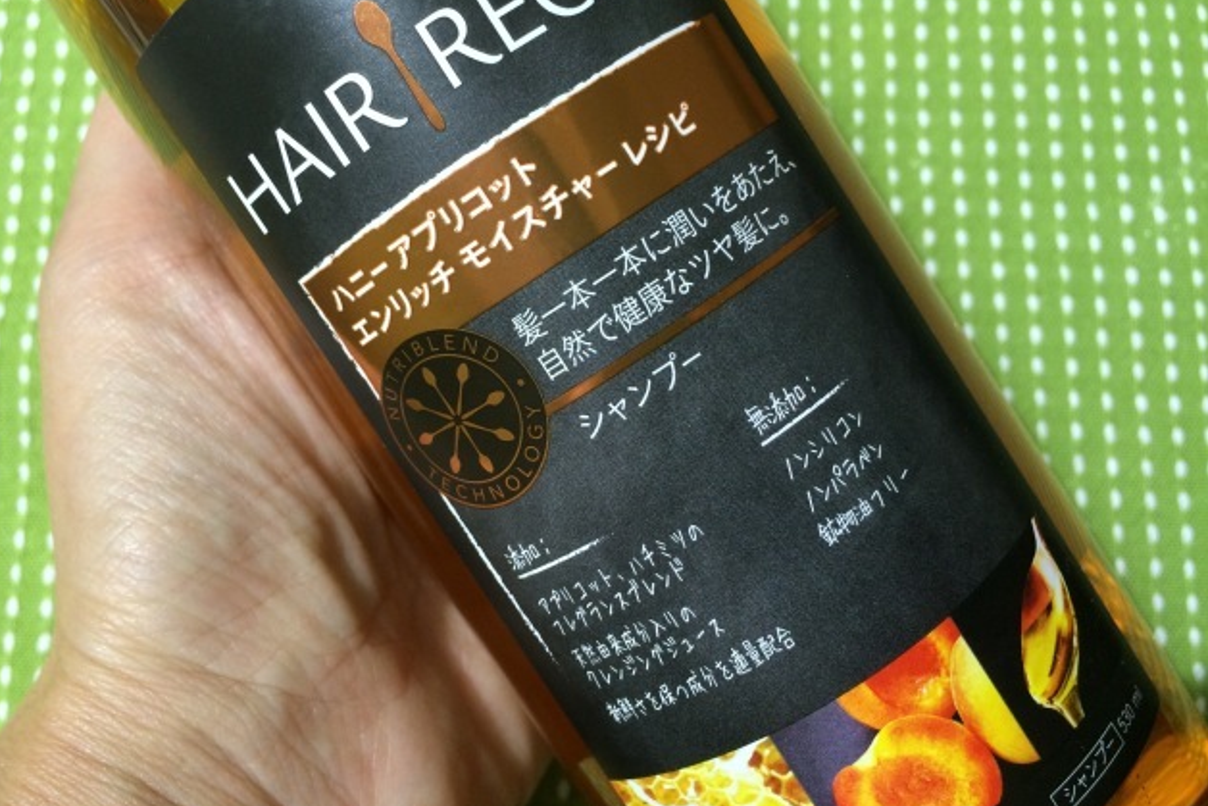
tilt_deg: -79.9
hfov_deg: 60.3
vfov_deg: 42.2
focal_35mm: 31
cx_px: 589
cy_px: 346
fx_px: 1040
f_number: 2.2
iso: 200
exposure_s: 1/33
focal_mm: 4.15
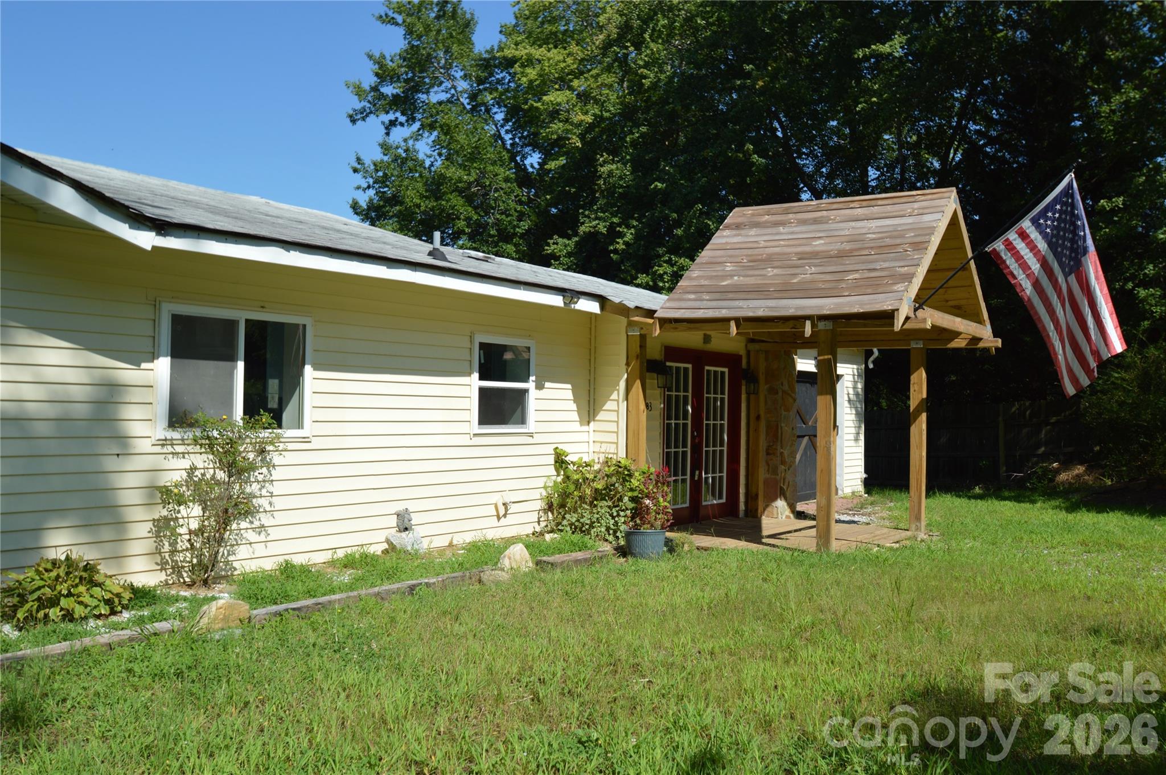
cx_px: 583
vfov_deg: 43.5
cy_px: 388
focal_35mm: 30
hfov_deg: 62.0
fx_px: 971
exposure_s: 1/250
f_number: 8
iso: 100
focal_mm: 20
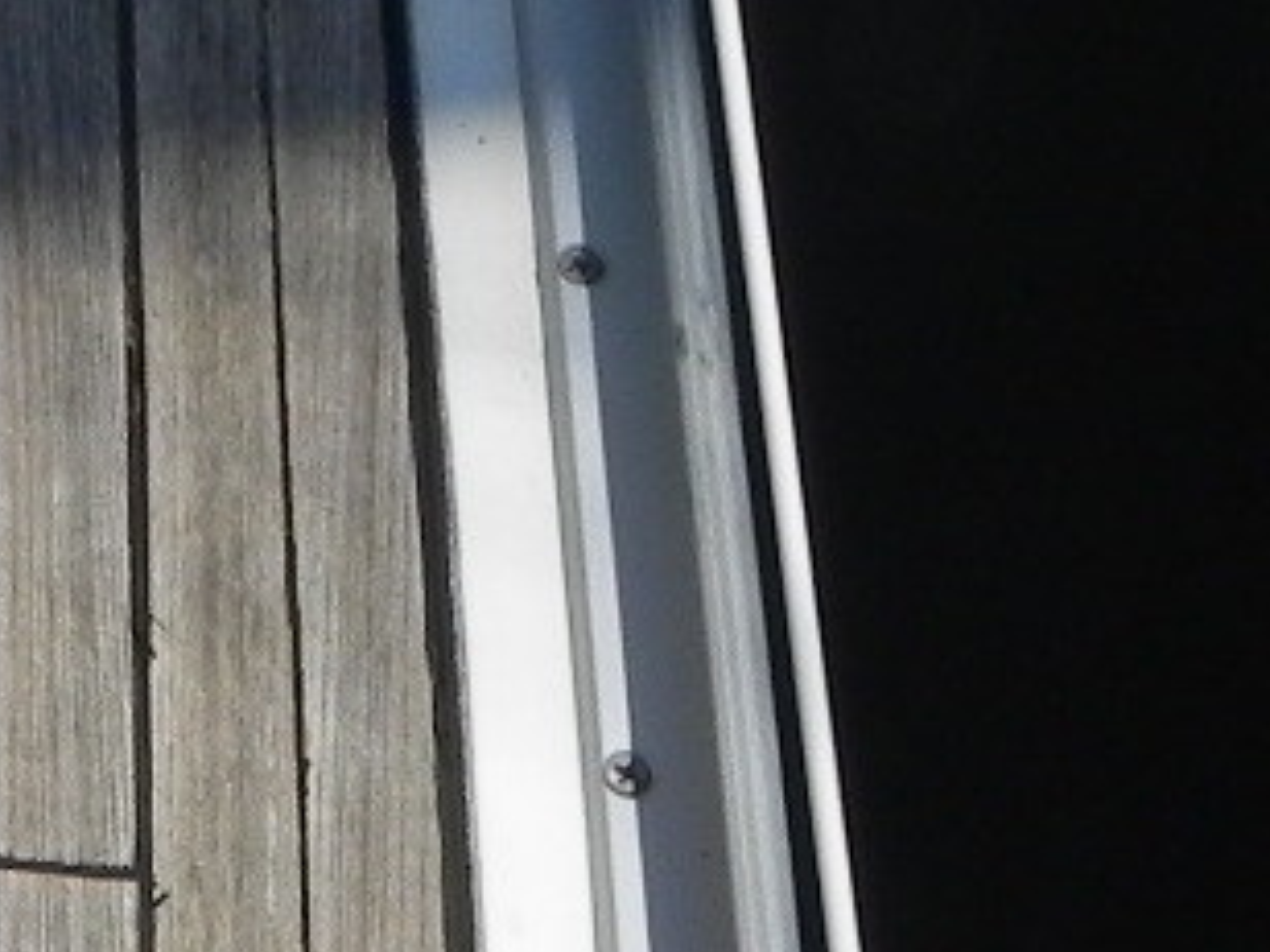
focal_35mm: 135
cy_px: 194
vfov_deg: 10.9
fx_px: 4953
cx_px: -247
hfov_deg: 14.2
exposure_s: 1/942
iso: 160
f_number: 8
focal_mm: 4.6
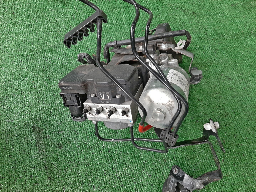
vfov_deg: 53.1
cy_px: 96
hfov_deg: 67.3
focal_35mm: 26
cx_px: 128
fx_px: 192
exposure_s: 1/50
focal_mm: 3.93
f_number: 1.7
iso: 161
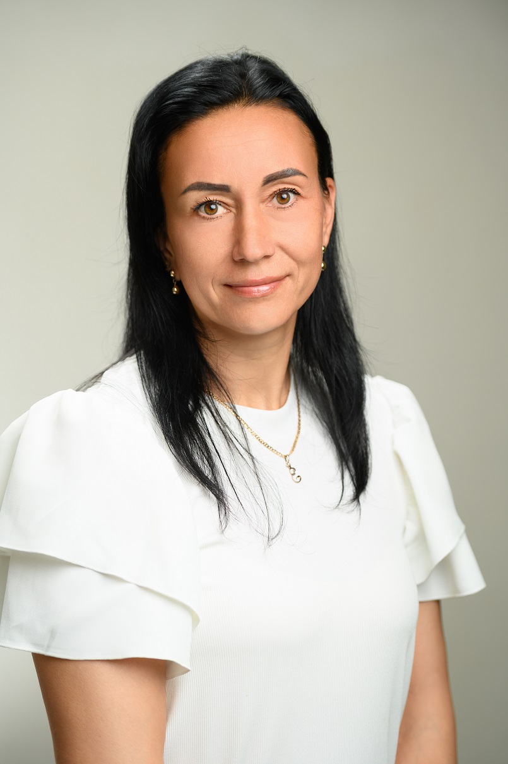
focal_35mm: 116
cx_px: 254
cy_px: 382
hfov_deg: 11.8
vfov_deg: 17.7
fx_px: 2459
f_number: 2.8
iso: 100
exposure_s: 1/200
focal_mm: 116
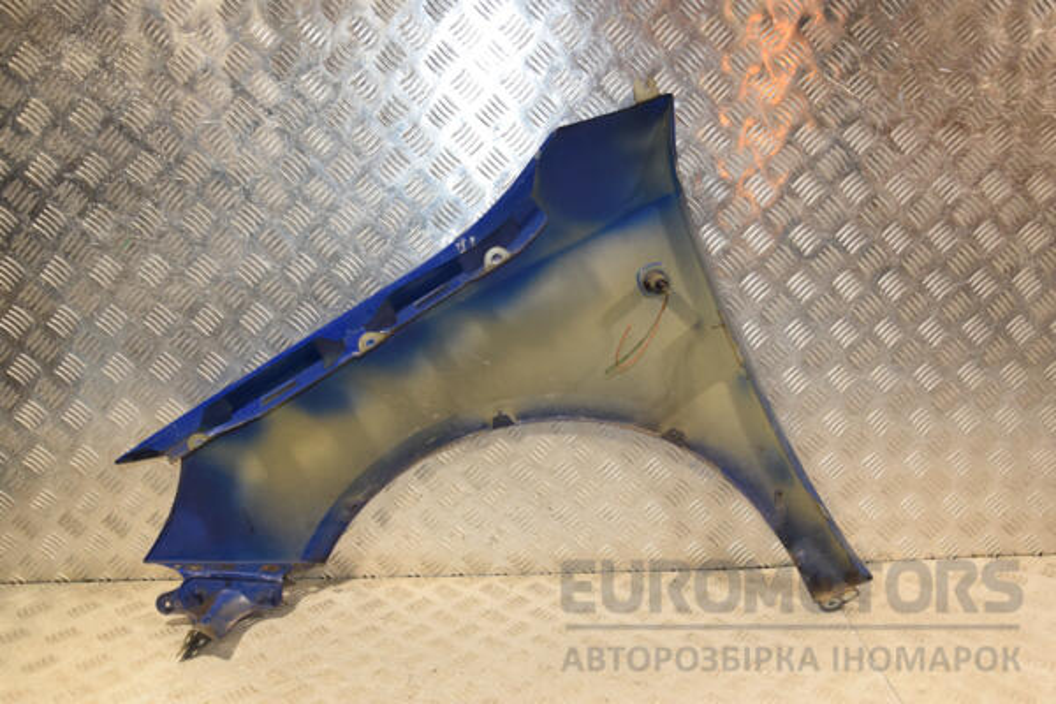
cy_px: 352
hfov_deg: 57.2
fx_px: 968
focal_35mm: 33
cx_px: 528
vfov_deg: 40.0
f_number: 5.6
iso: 800
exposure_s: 1/200
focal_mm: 22
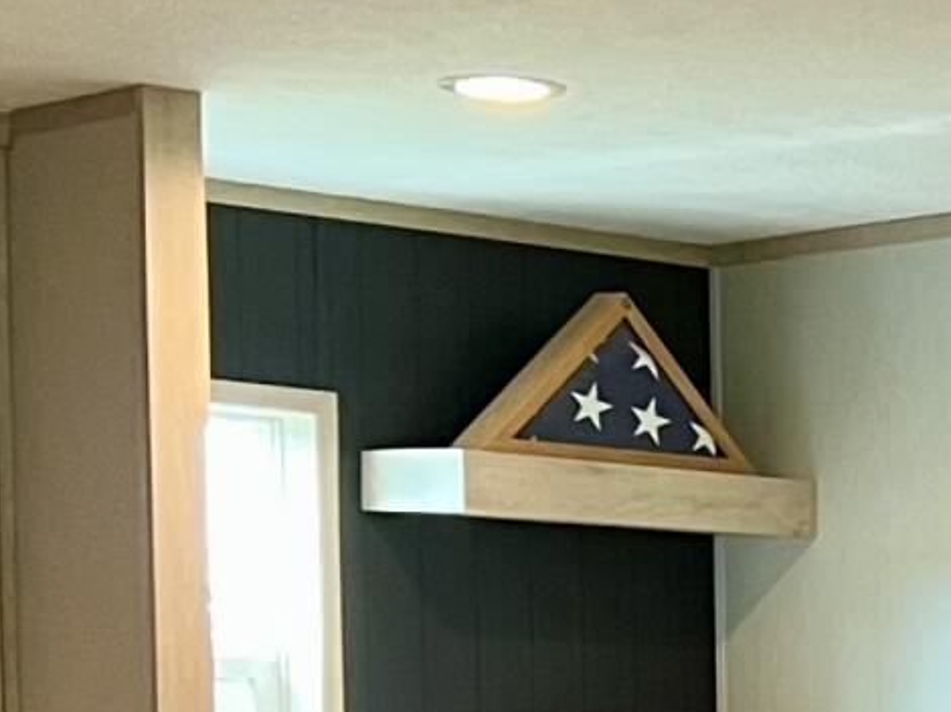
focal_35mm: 166
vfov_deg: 8.6
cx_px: 1481
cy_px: 1319
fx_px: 4558
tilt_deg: -6.5
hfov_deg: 11.4
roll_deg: -0.7
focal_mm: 5.7
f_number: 1.5
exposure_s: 1/60
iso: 125
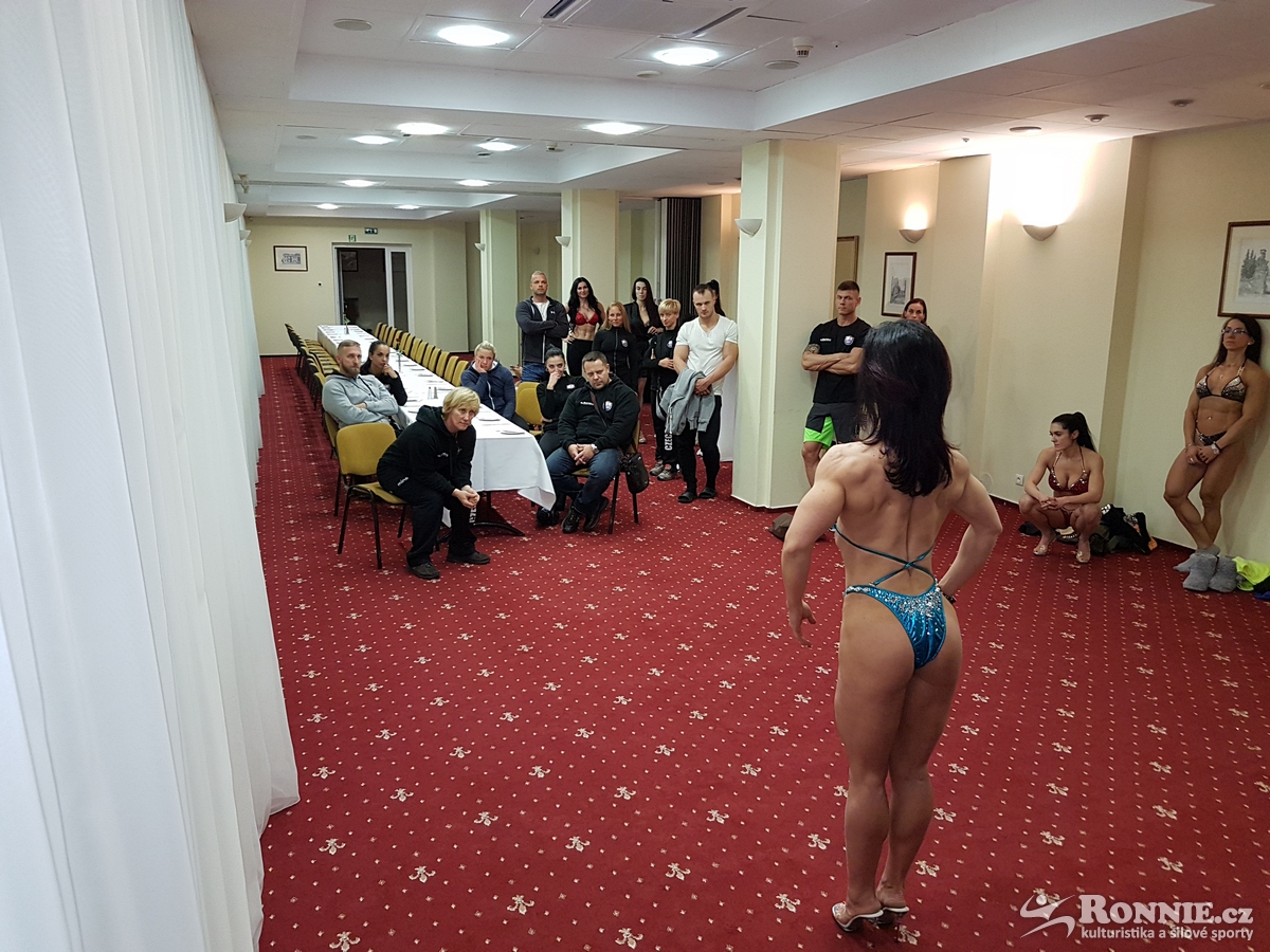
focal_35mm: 26
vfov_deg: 53.1
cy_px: 476
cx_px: 635
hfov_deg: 67.3
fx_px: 954
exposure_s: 1/33
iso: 160
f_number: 1.7
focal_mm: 4.2
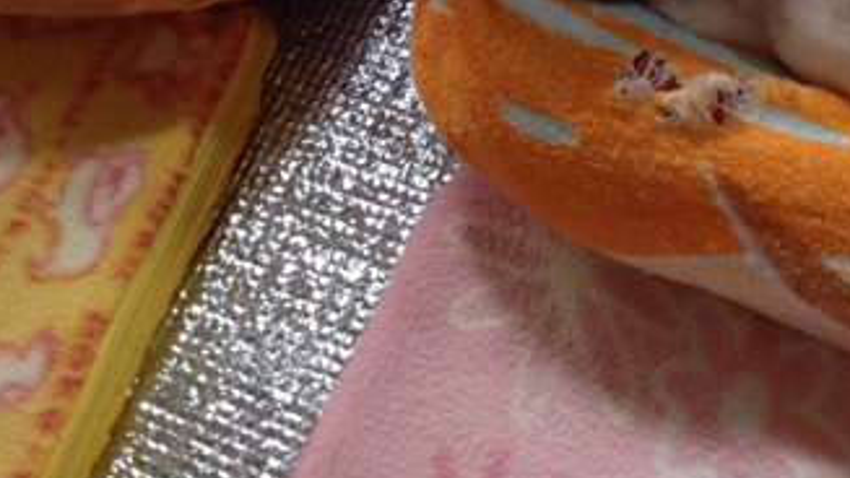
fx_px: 1984
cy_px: -262
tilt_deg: -49.7
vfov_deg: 12.9
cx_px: 572
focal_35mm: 88
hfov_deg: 24.1
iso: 200
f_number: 2.4
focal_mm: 4.12
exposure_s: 1/20
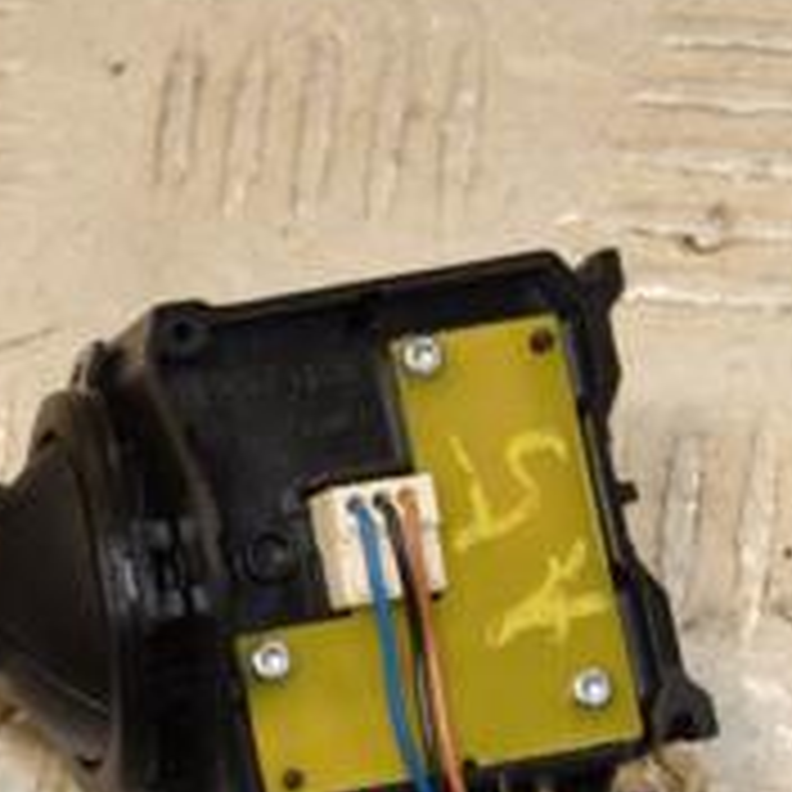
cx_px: -90
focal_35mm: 226
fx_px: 5850
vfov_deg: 7.7
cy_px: 616
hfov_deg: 7.7
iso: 800
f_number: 10
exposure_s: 1/200
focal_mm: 52
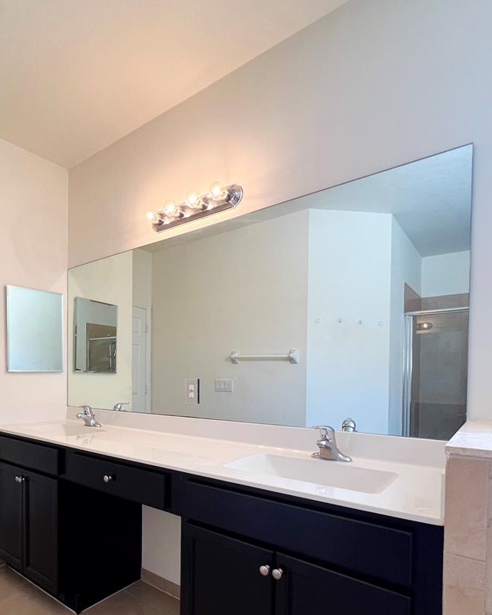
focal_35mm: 19
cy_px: 377
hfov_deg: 69.7
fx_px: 346
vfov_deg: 82.0
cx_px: 183
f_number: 1.8
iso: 100
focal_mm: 1.57
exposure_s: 1/120
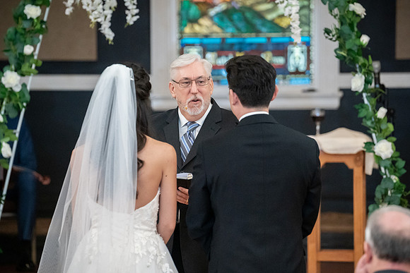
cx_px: 209
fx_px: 2339
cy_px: 137
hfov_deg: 10.0
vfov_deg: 6.7
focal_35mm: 205
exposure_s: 1/200
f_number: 4
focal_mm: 198
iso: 8000
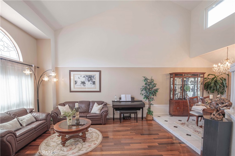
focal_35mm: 14
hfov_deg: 104.2
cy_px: 78
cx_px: 118
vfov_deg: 81.2
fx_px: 91
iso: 320
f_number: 8
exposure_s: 1/25
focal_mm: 14
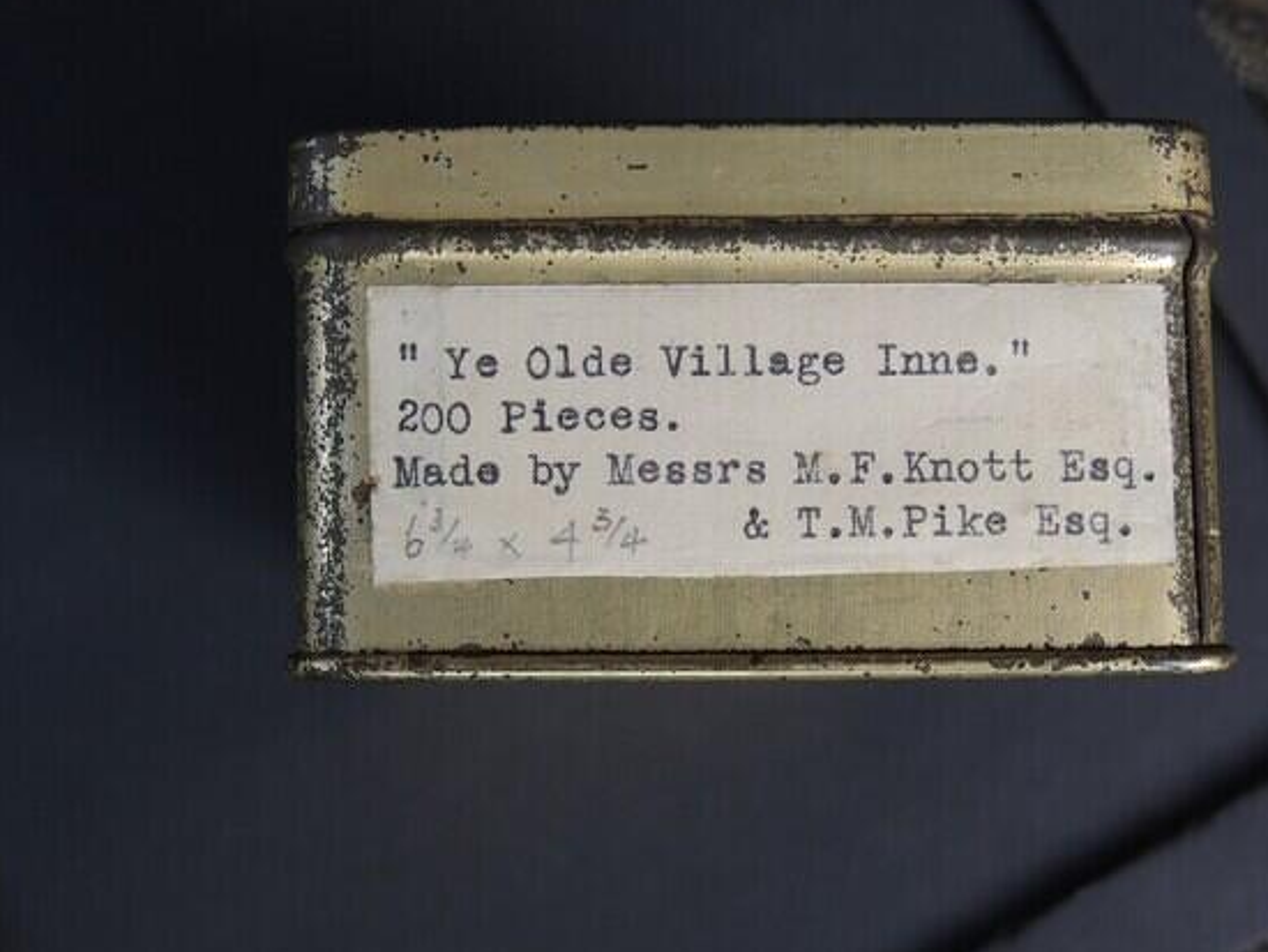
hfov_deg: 32.2
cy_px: 489
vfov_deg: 24.4
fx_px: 2199
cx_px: 611
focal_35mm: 60
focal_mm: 9.8
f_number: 3.7
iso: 320
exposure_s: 1/400
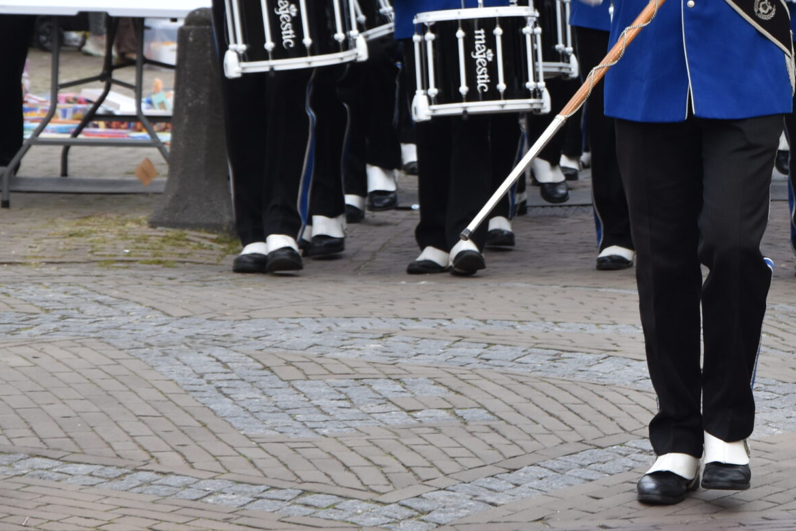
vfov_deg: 4.9
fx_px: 6172
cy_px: -27
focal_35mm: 279
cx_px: 836
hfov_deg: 7.3
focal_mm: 85
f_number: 7.1
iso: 400
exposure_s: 1/200
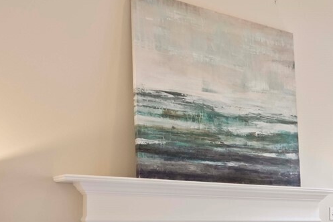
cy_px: 214
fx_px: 537
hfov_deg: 30.4
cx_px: 378
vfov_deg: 22.6
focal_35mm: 58
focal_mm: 11
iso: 400
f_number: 8
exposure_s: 1.5
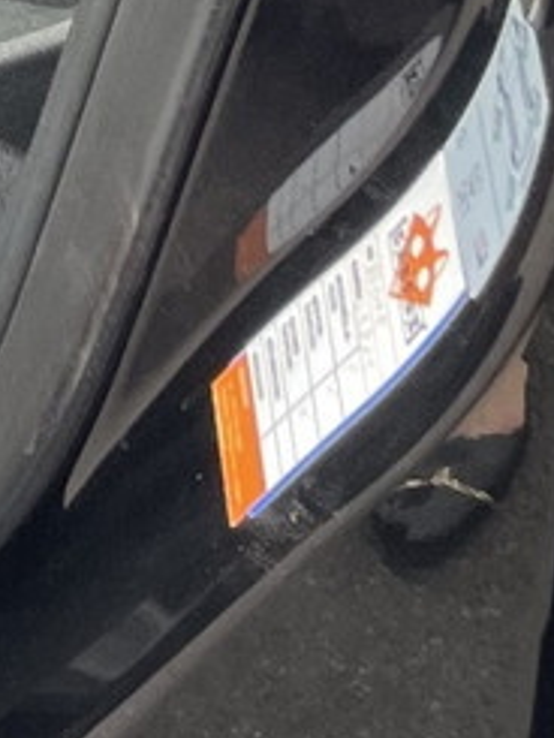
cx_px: -903
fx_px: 3624
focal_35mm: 170
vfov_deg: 9.4
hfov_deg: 7.9
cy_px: -1416
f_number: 1.6
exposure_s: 1/121
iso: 64
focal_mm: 4.2
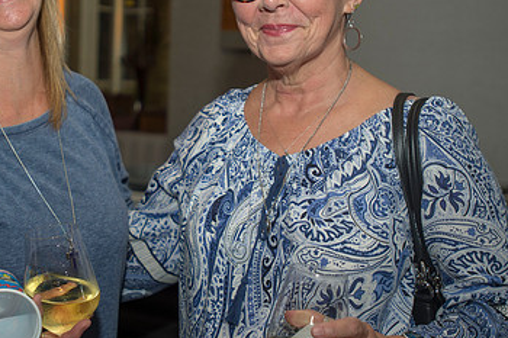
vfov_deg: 23.3
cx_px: 155
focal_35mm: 58
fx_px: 818
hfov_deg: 34.1
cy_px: 126
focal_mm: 35
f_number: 2.8
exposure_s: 1/200
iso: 640
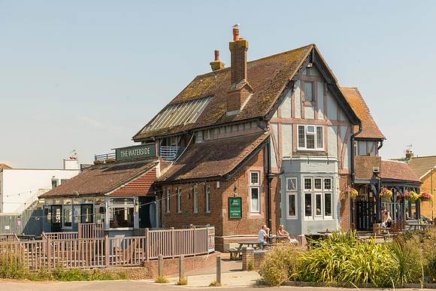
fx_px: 916
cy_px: 157
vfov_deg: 18.0
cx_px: 236
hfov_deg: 26.8
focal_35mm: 76
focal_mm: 70
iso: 140
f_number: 9
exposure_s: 1/160
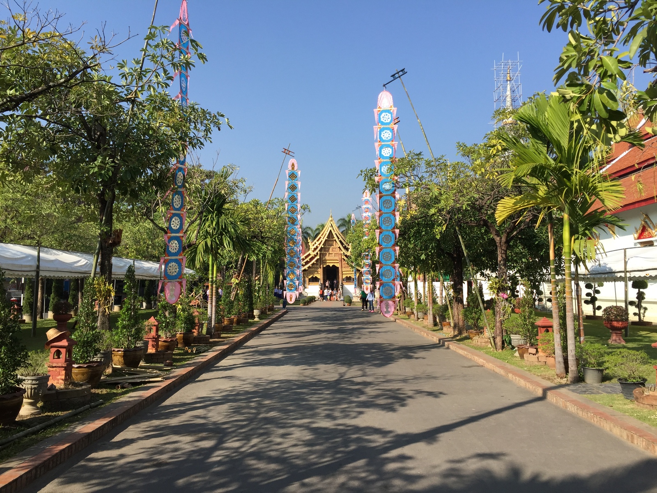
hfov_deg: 61.7
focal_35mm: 29
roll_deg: -0.4
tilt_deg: +4.0
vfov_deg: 48.2
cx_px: 328
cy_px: 246
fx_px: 550
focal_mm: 4.15
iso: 32
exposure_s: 1/1276
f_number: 2.2
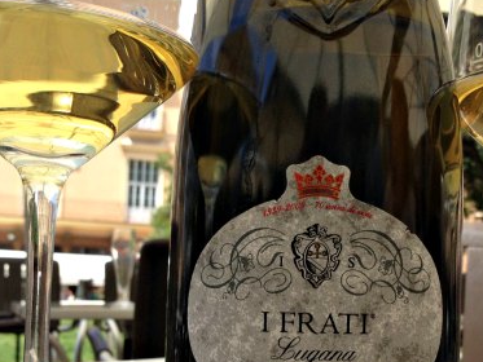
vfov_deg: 24.5
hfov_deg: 32.6
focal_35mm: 59
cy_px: 286
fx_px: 823
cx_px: 284
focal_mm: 4.12
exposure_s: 1/919
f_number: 2.4
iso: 50
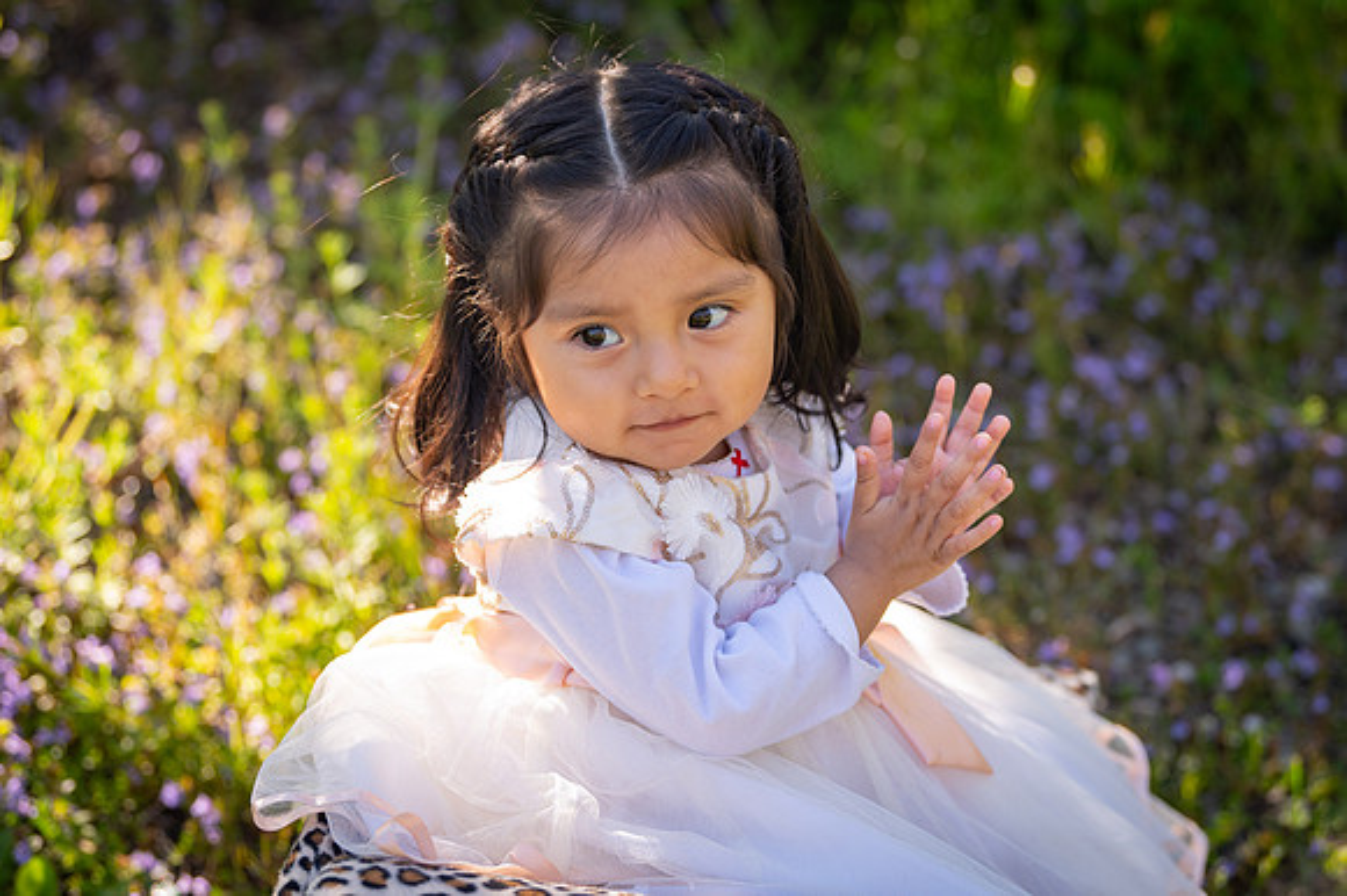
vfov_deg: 14.4
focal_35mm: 95
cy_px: 448
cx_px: 674
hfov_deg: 21.5
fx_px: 3552
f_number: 3.5
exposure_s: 1/800
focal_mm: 95
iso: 400
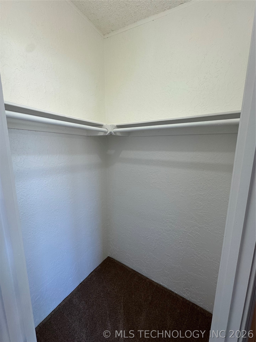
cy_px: 171
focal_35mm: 14
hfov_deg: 85.7
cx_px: 128
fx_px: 138
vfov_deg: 102.1
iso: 125
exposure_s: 1/120
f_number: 2.2
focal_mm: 2.22
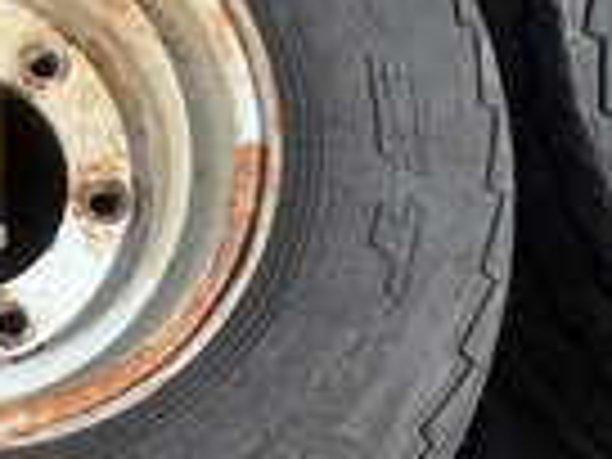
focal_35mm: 85
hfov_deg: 22.1
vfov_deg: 17.3
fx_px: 1503
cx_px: -18
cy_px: 162
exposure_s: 1/1730
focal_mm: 3
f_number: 1.8
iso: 25
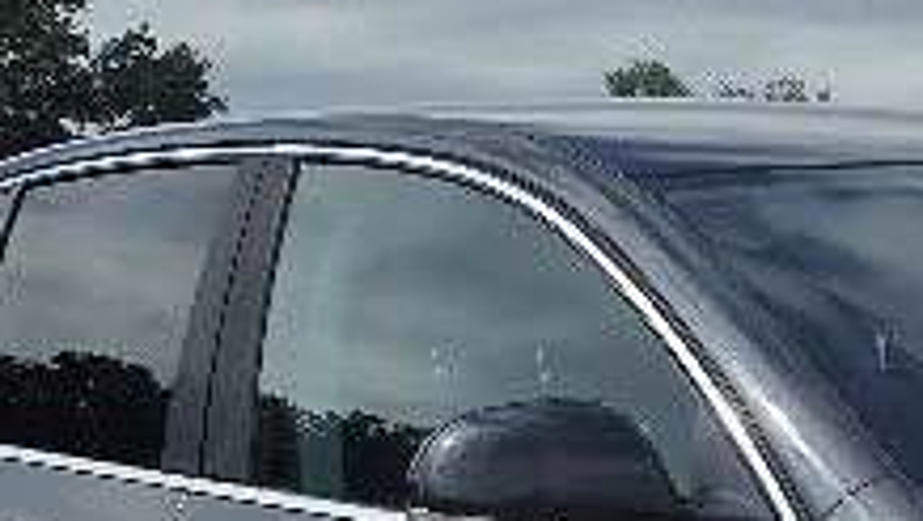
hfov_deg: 16.5
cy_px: 775
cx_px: 1499
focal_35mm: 115
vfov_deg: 10.2
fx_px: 2817
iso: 25
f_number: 1.8
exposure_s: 1/2500
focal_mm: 5.4
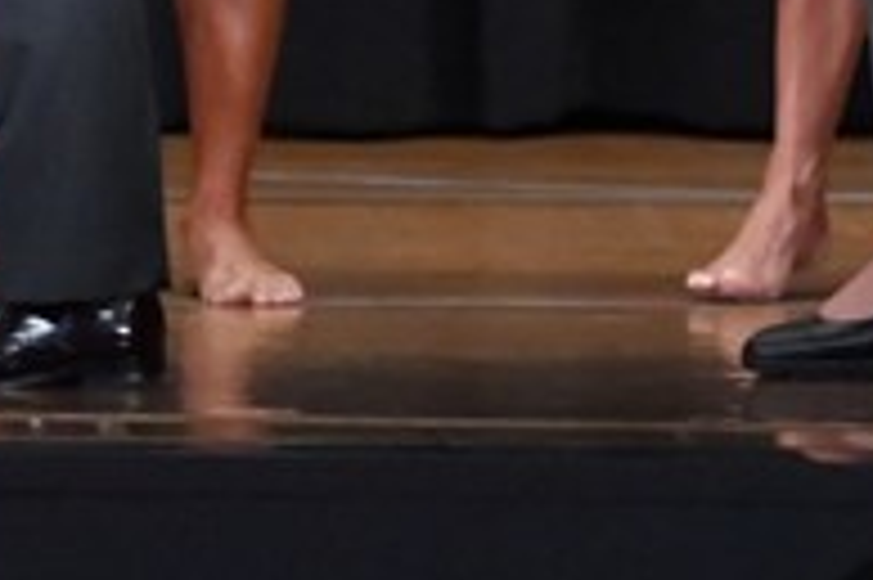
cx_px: -412
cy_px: -522
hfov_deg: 2.5
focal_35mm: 809
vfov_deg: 1.7
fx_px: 19601
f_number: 5.6
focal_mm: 135
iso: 8000
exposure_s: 1/400
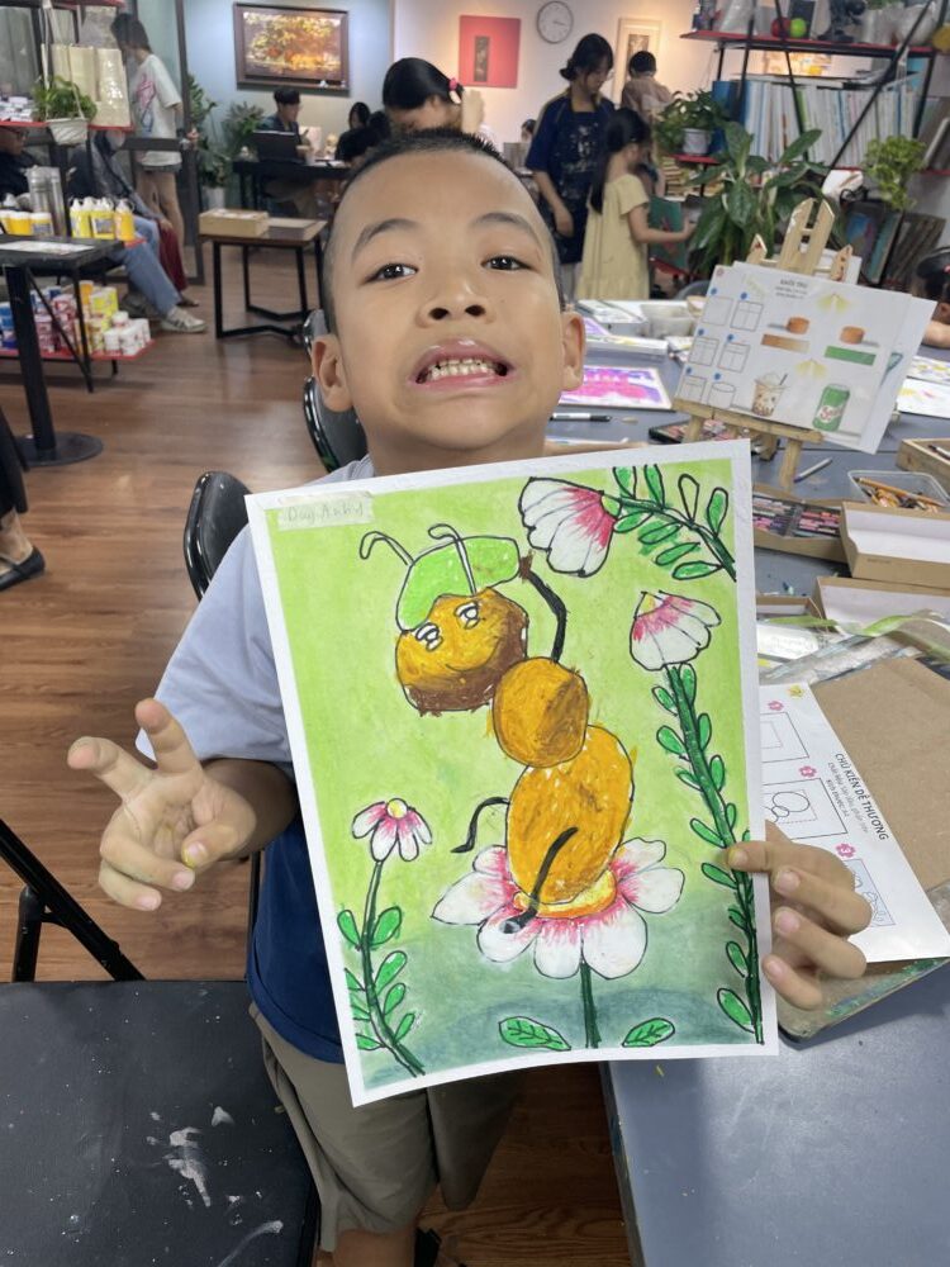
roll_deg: -2.8
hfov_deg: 53.1
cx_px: 475
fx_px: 951
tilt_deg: -28.4
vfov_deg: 67.3
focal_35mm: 26
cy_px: 634
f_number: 1.6
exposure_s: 1/100
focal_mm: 4.2
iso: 64
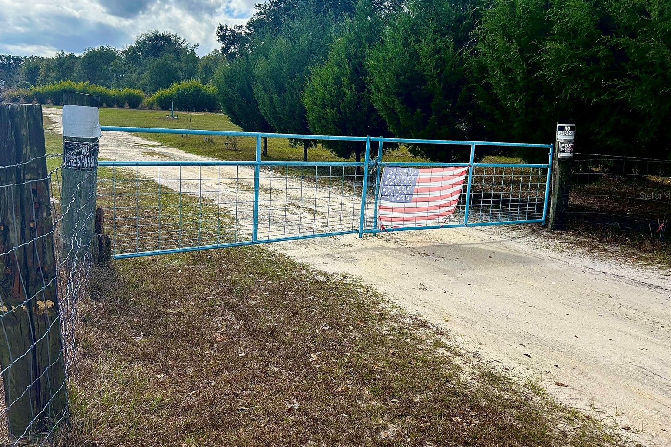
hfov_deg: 65.5
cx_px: 333
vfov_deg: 46.3
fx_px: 522
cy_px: 195
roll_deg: -3.9
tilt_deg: -10.0
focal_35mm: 28
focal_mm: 5.7
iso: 50
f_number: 1.5
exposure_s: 1/2994
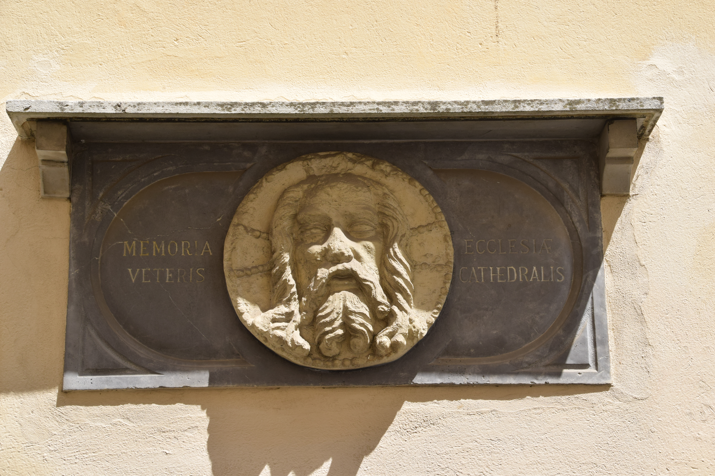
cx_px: 358
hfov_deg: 22.6
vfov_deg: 15.2
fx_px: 1787
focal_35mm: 90
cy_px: 238
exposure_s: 1/320
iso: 200
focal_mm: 60
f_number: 9
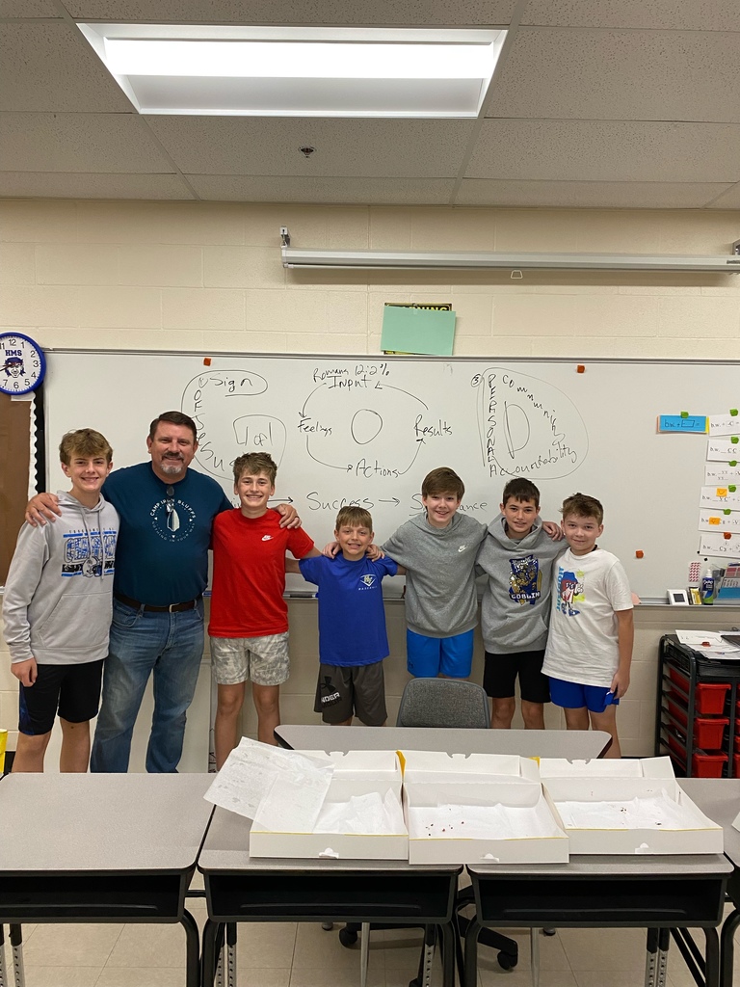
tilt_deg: -2.9
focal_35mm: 26
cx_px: 370
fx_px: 741
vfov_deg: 67.3
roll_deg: -1.1
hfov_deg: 53.1
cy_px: 494
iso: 160
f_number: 1.8
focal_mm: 4.25
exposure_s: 1/60
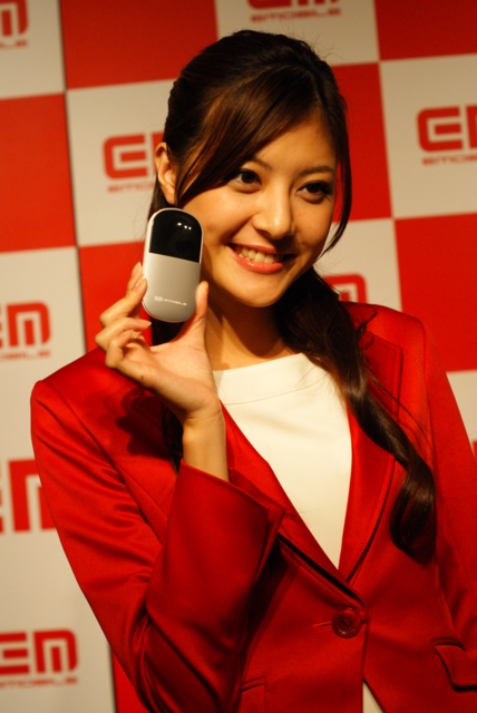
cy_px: 356
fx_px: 1487
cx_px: 238
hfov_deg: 18.2
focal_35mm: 75
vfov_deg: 27.0
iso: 800
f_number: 3.5
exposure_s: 1/200
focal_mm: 50
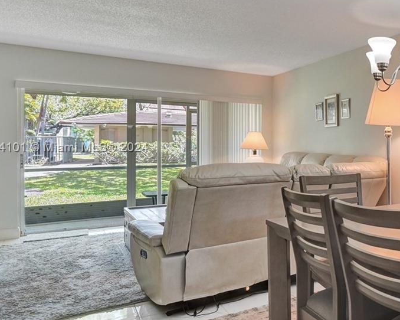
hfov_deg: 44.7
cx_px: 431
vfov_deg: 47.1
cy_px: 148
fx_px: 367
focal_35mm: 31
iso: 1250
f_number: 4.5
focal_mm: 14
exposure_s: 1/400
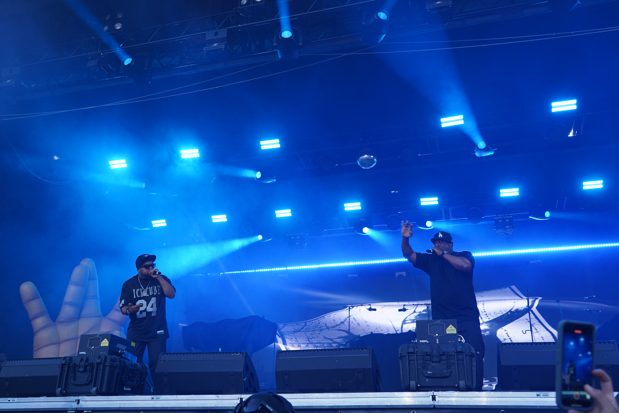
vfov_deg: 41.1
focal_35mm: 32
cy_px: 210
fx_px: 550
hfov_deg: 58.7
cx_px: 302
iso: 160
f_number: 5.6
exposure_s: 1/160
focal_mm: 30
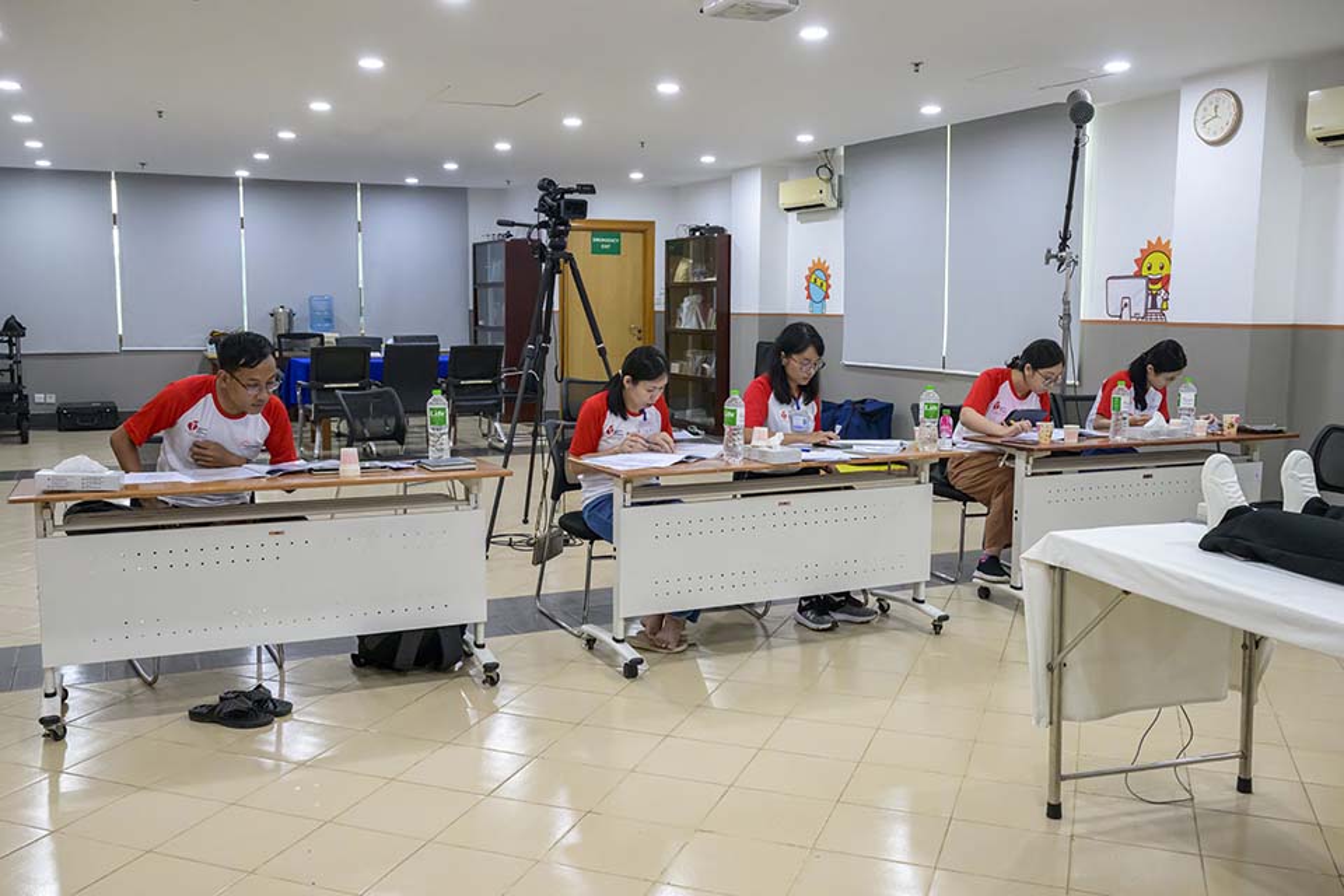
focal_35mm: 32
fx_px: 1213
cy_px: 448
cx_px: 672
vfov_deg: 40.5
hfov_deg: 58.0
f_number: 7.1
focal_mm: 32.5
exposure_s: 1/250
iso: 7200
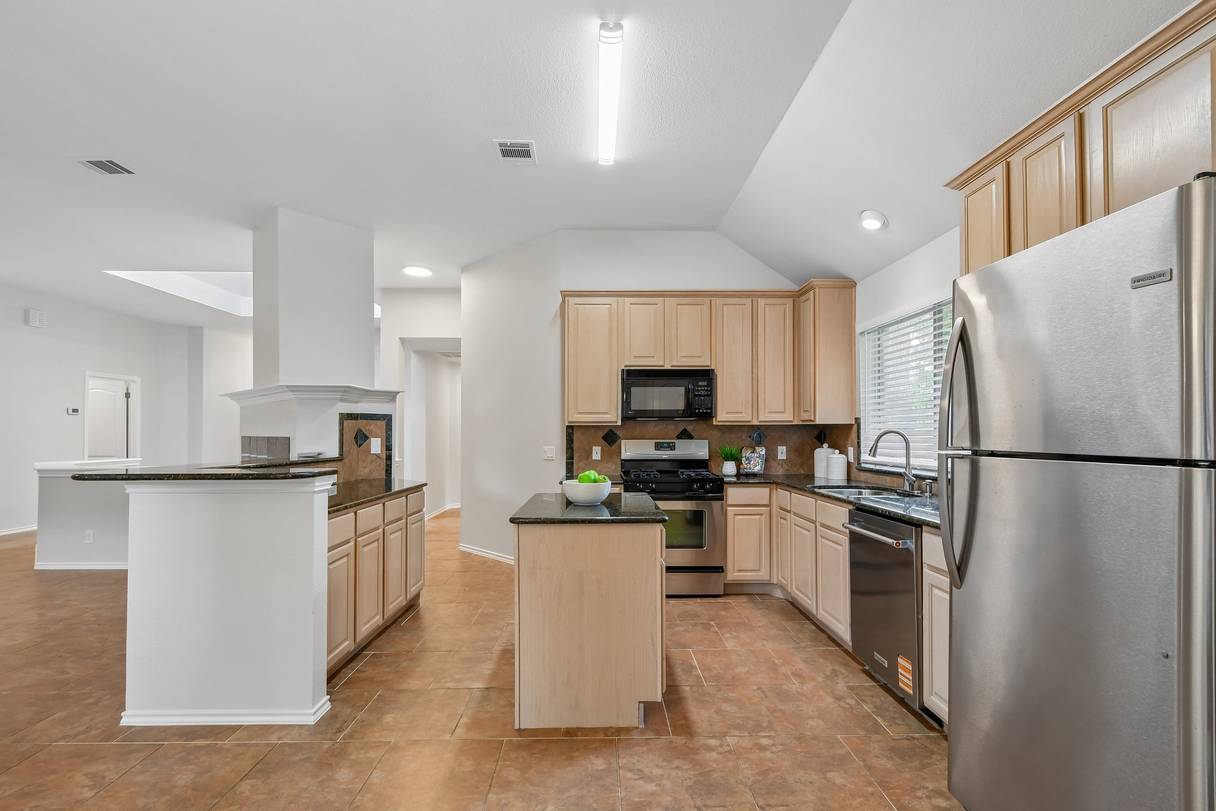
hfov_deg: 100.4
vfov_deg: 77.3
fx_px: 507
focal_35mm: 15
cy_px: 406
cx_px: 608
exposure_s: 1/13
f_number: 8
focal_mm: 10
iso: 400
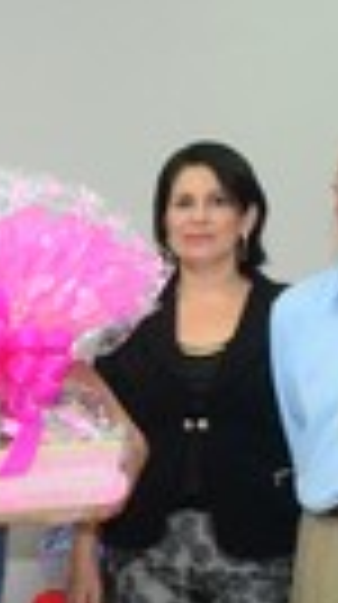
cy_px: 585
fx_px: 2031
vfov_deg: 16.6
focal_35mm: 127
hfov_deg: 8.9
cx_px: -356
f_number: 5.6
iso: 3200
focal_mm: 24
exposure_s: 1/100
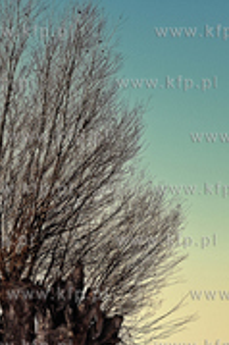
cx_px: -4
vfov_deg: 7.4
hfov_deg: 4.9
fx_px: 2667
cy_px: 291
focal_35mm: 279
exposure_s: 1/125
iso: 200
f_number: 14
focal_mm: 125
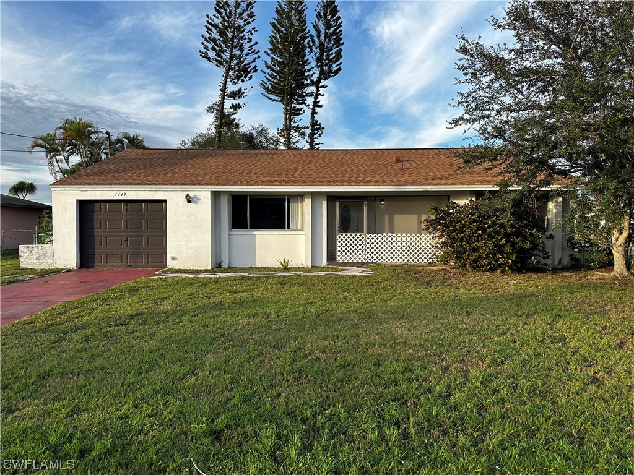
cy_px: 238
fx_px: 440
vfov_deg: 56.8
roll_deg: -0.3
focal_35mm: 24
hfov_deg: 71.6
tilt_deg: -0.7
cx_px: 317
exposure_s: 1/1473
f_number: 1.78
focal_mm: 6.86
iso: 80
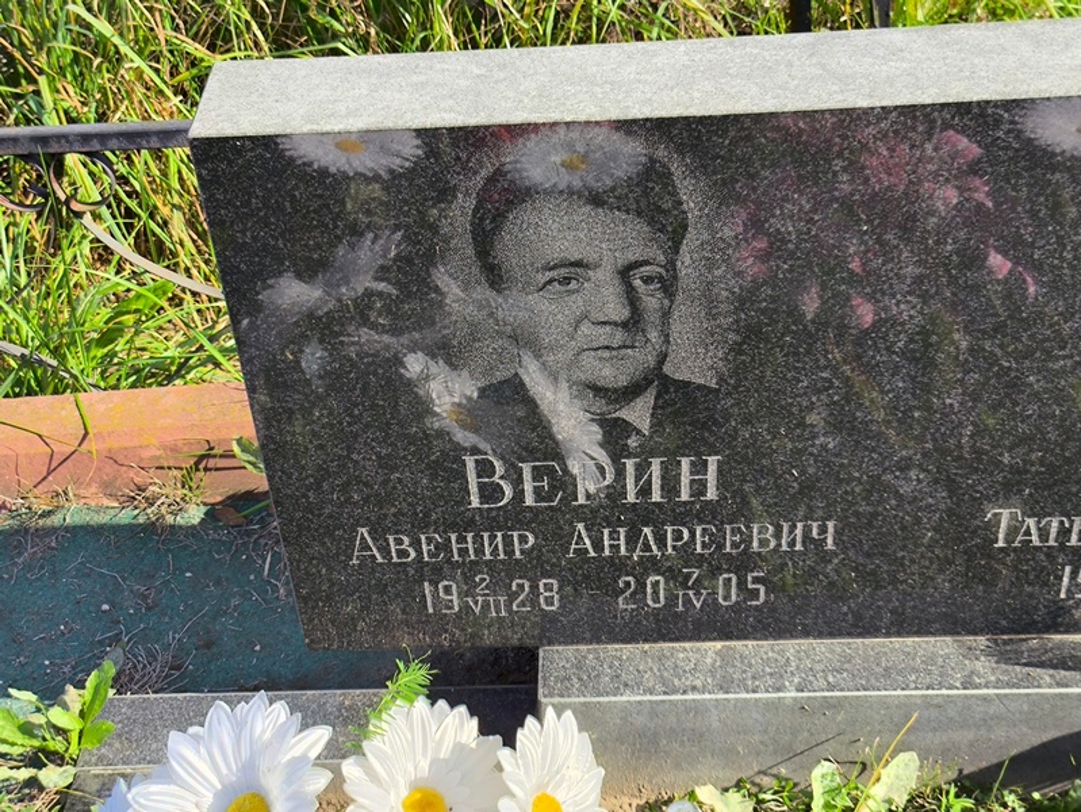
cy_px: 406
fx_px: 1562
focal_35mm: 50
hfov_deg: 38.2
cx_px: 540
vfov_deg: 29.1
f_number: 1.7
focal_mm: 4.71
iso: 50
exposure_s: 1/854
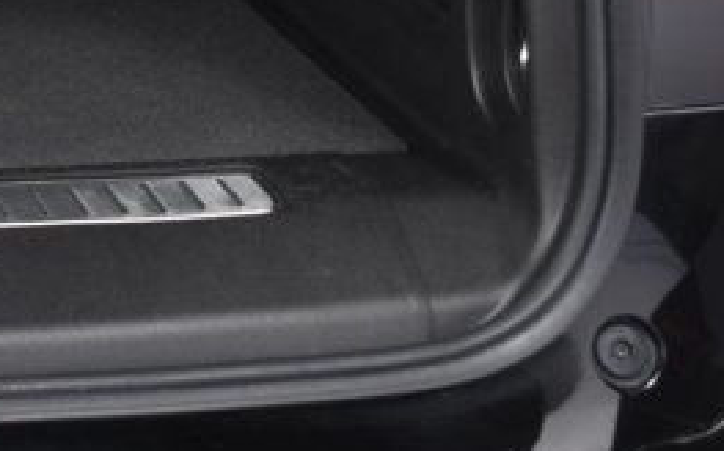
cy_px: -377
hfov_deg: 12.3
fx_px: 3056
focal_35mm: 155
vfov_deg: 8.1
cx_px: -592
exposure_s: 1/160
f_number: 5
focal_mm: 26
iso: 100
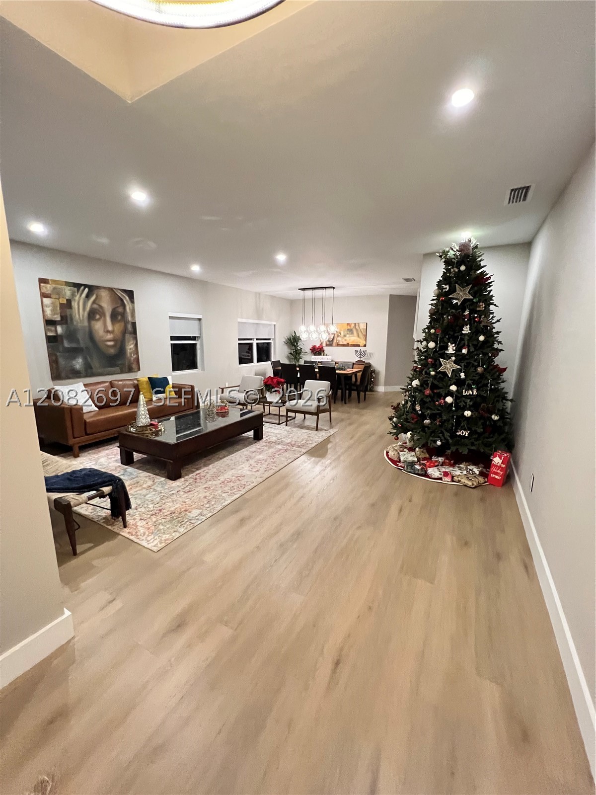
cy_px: 398
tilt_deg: -12.0
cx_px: 298
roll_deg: -1.8
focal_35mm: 13
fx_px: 298
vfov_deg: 106.2
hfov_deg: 89.9
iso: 800
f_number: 1.8
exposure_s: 1/60
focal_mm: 1.57
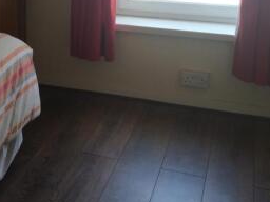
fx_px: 515
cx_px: -6
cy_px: -1
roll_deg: +1.2
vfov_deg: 21.5
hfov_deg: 27.5
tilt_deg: -9.9
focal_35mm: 66
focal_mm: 4.15
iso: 40
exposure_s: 1/100
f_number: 2.2
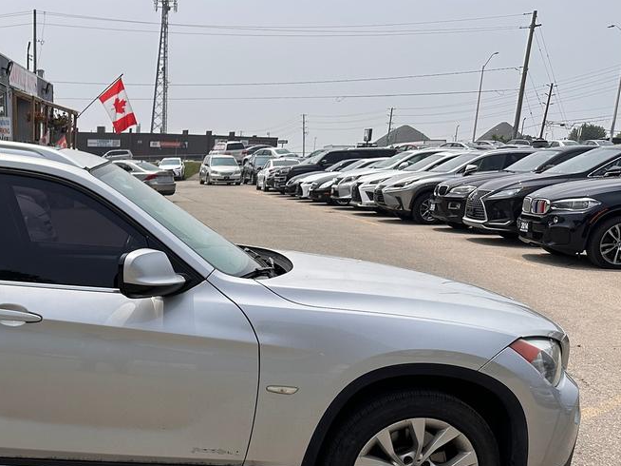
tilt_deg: -16.3
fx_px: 843
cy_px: 424
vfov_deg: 29.5
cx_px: 66
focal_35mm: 47
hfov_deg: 37.9
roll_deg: +0.0
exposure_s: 1/6211
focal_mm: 6.86
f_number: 1.78
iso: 80
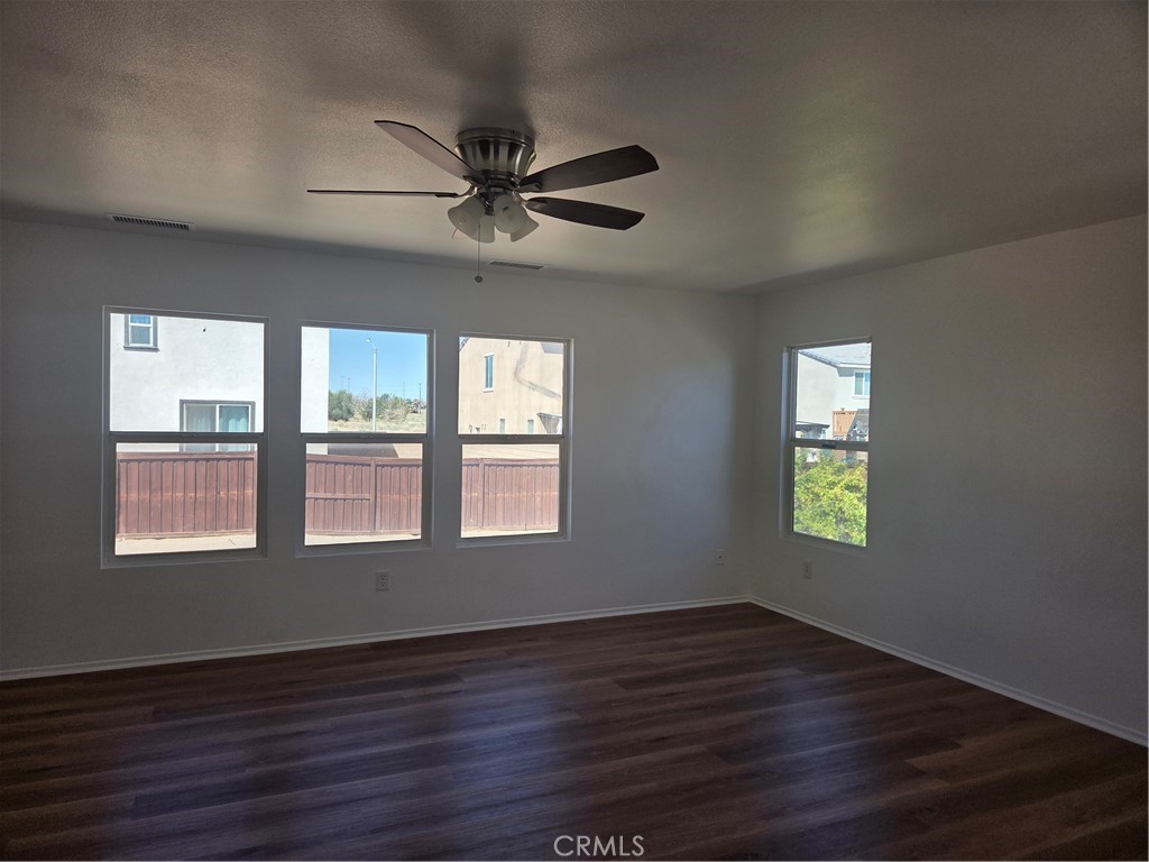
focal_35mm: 23
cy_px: 431
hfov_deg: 73.9
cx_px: 574
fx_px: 763
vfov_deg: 58.9
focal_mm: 5.4
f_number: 1.8
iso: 80
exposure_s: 1/1915
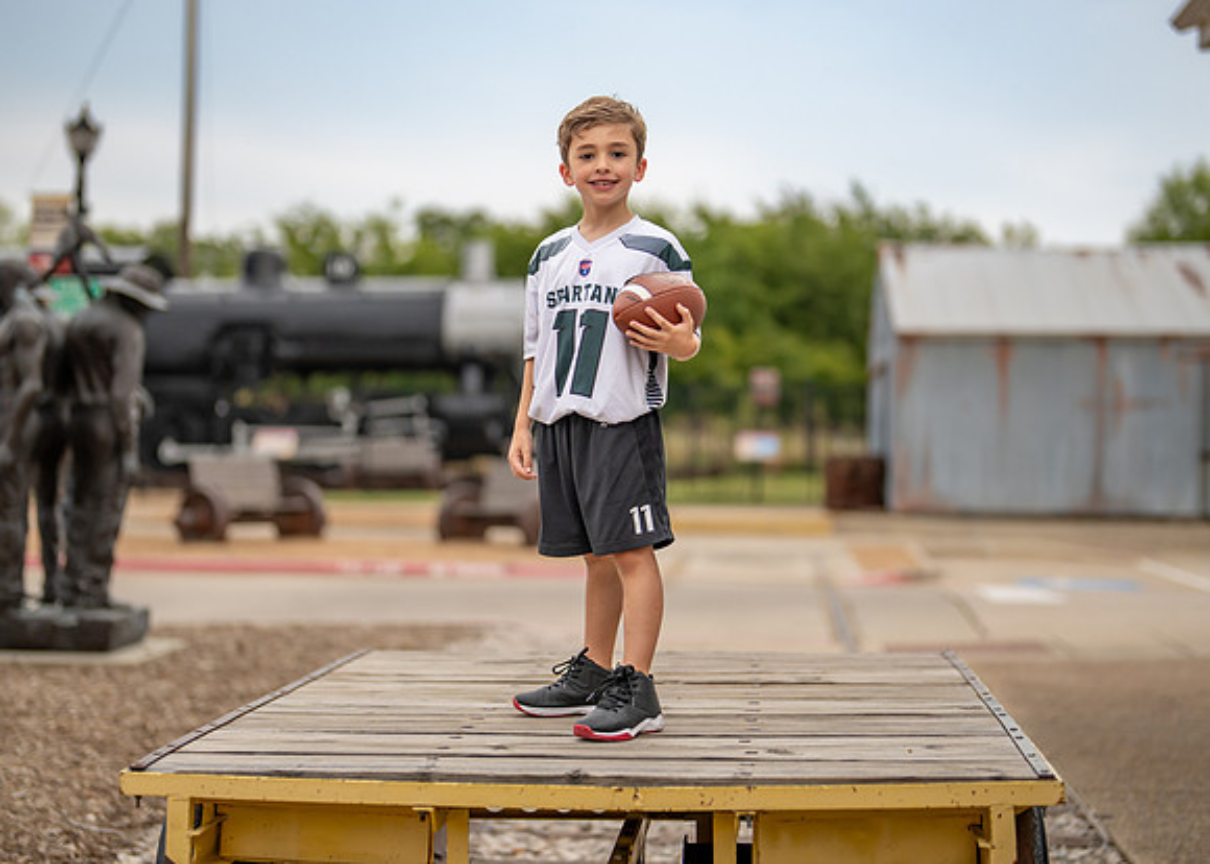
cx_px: 570
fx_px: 2240
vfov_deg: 21.8
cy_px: 403
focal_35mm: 65
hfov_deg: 30.2
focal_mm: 50
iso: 250
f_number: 1.2
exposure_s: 1/4000
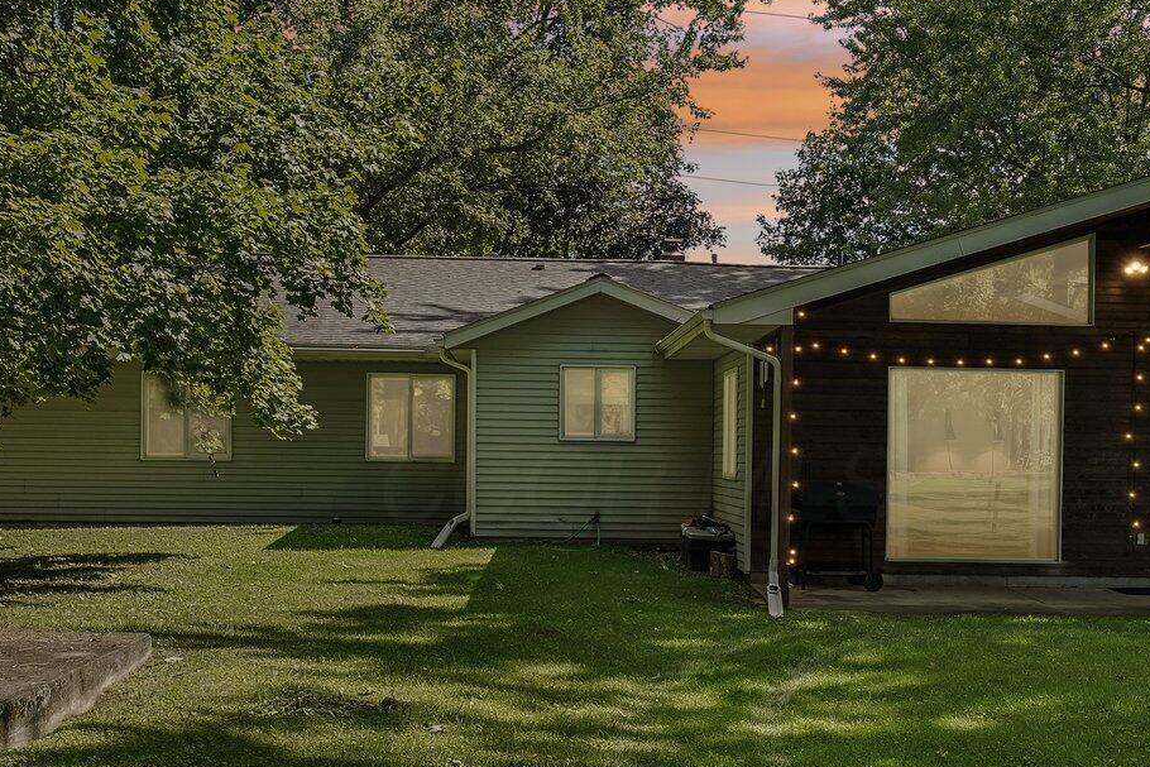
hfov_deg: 36.8
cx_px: 641
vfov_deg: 25.0
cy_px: 485
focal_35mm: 54
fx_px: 1725
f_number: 8
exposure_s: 1/40
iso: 100
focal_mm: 24
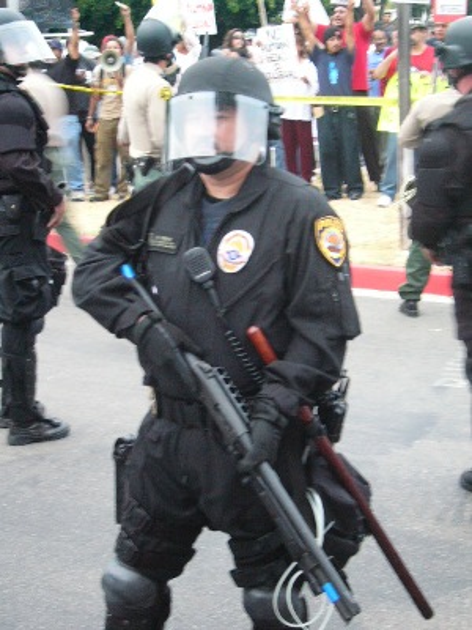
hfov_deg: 21.0
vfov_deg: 27.8
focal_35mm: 70
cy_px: 315
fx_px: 1273
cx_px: 236
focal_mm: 11.6
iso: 200
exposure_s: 1/13
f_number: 4
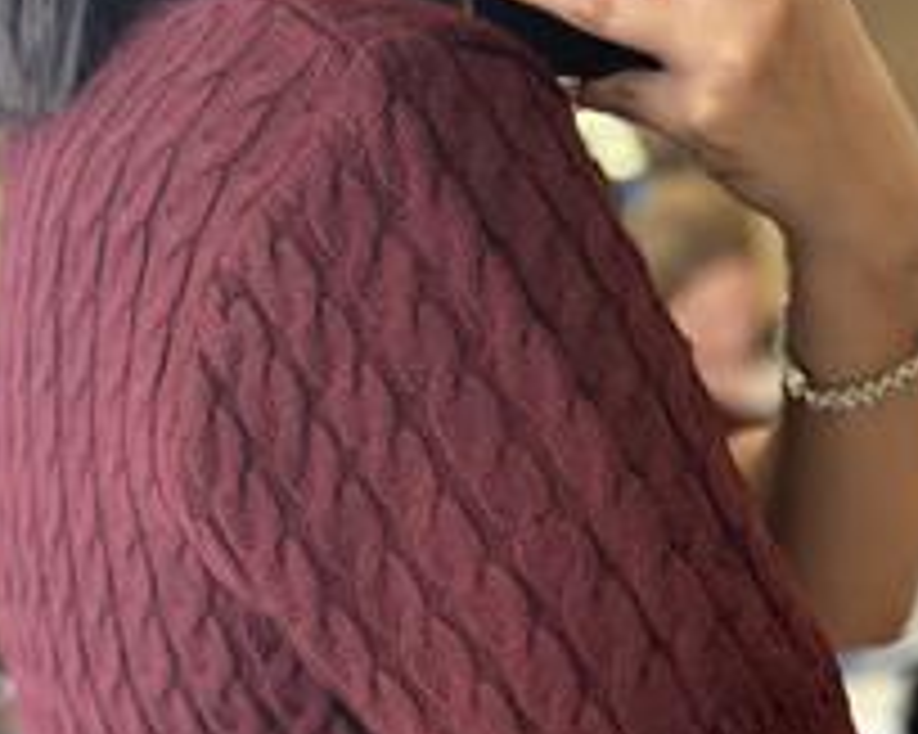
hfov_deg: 20.2
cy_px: 826
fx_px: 2580
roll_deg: +5.5
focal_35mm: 95
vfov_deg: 15.7
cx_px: 504
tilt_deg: -37.4
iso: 125
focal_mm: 6.86
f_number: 1.78
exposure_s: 1/117
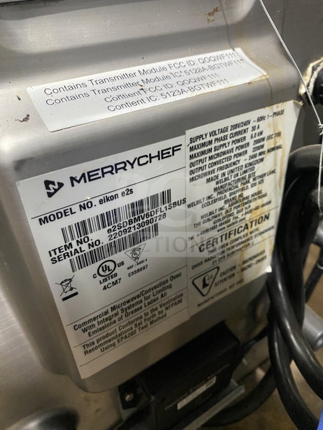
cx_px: 162
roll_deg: +5.1
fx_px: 311
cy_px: 215
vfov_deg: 69.4
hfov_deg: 54.9
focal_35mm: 25
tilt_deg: -35.3
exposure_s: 1/50
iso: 500
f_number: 1.8
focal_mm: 4.25
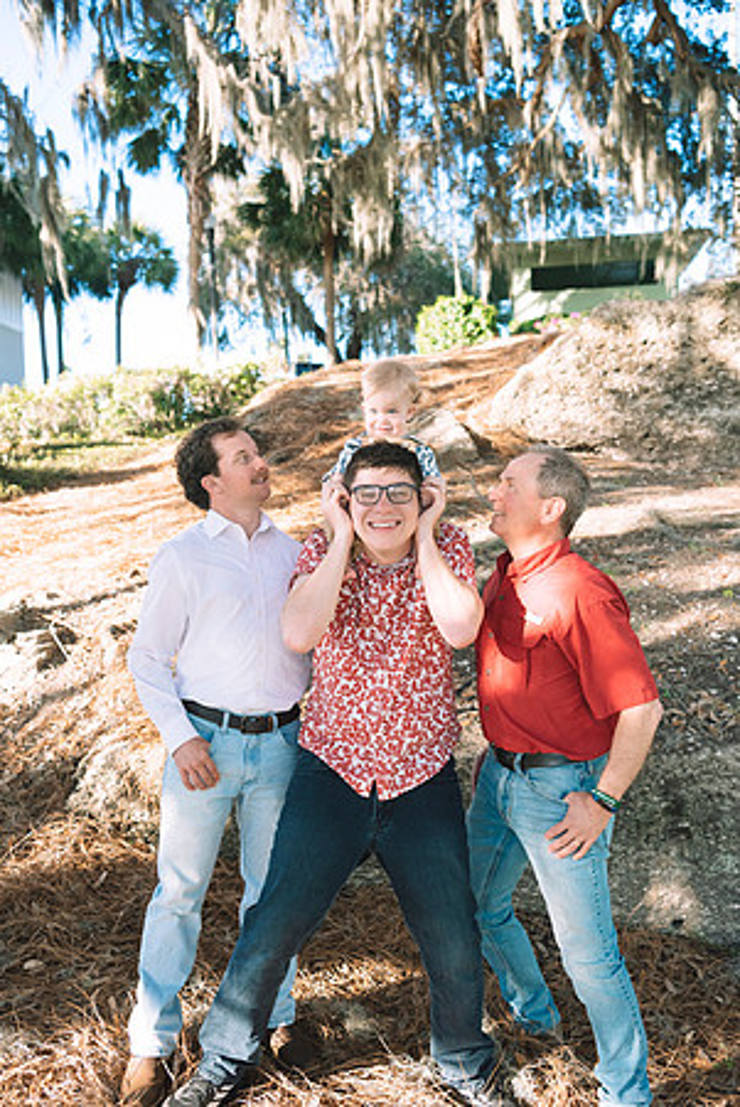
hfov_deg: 39.0
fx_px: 1046
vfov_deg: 55.7
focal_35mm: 34
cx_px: 370
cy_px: 554
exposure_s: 1/1600
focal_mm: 34
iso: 1250
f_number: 3.5
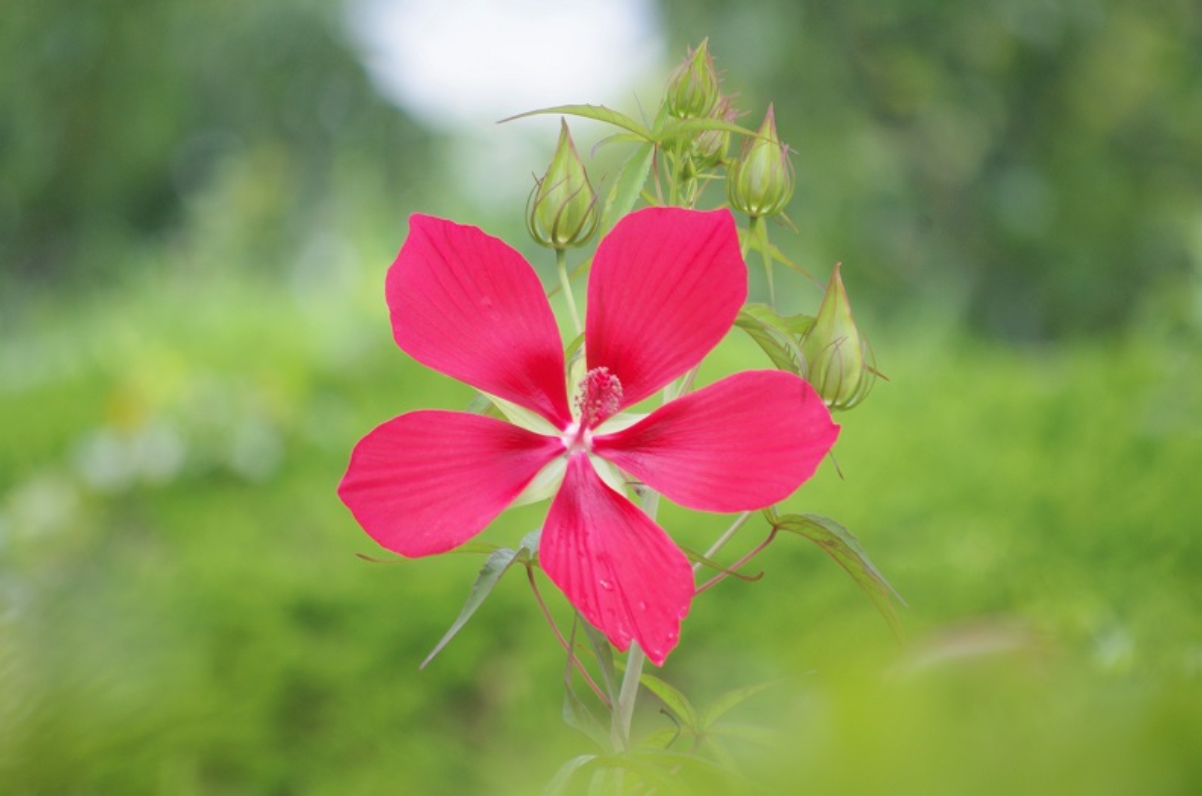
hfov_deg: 6.9
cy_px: 398
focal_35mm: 300
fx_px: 9995
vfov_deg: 4.6
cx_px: 601
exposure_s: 1/400
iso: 400
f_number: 5.6
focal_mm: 200
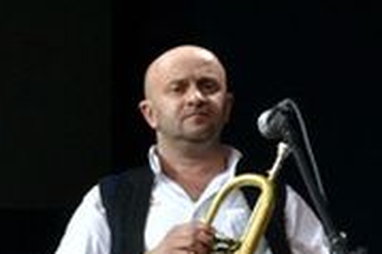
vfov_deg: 5.3
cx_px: -192
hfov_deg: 7.8
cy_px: 298
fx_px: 2735
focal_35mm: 258
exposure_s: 1/100
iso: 800
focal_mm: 48
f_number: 9
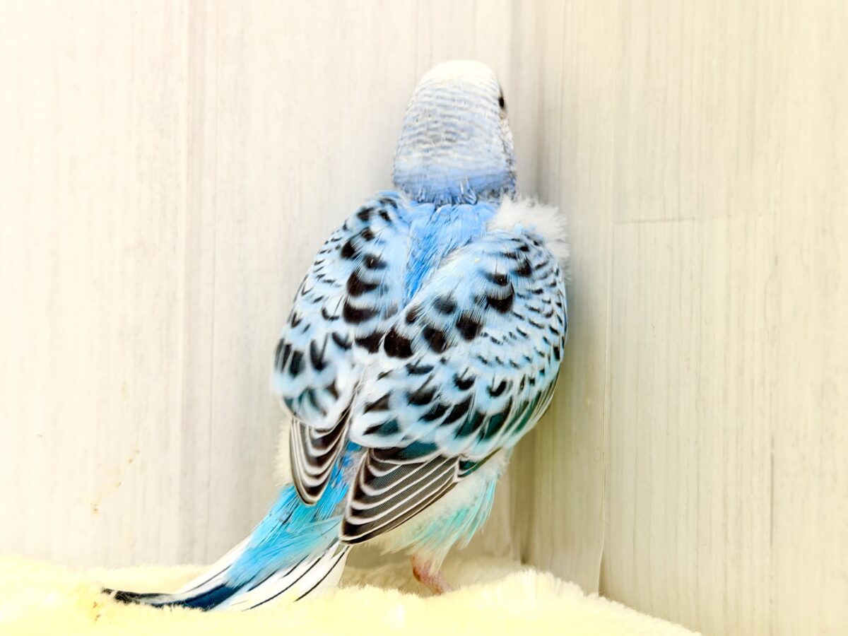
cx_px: 424
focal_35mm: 48
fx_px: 1176
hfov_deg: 39.7
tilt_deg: -0.3
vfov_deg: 30.3
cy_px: 318
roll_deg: -0.9
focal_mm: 6.76
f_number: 1.78
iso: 160
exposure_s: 1/50
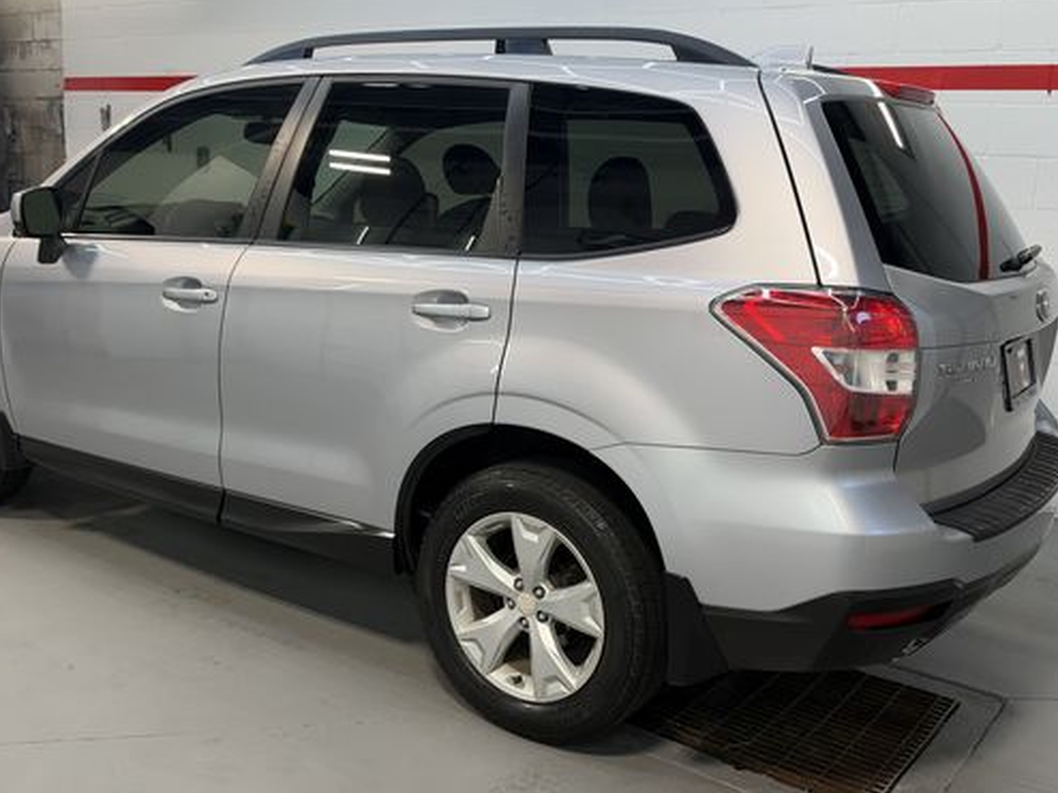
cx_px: 488
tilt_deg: -11.7
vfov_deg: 40.7
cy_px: 399
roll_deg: -2.8
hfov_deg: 52.6
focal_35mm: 35
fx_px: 1069
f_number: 1.8
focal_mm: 6.93
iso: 50
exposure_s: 1/173
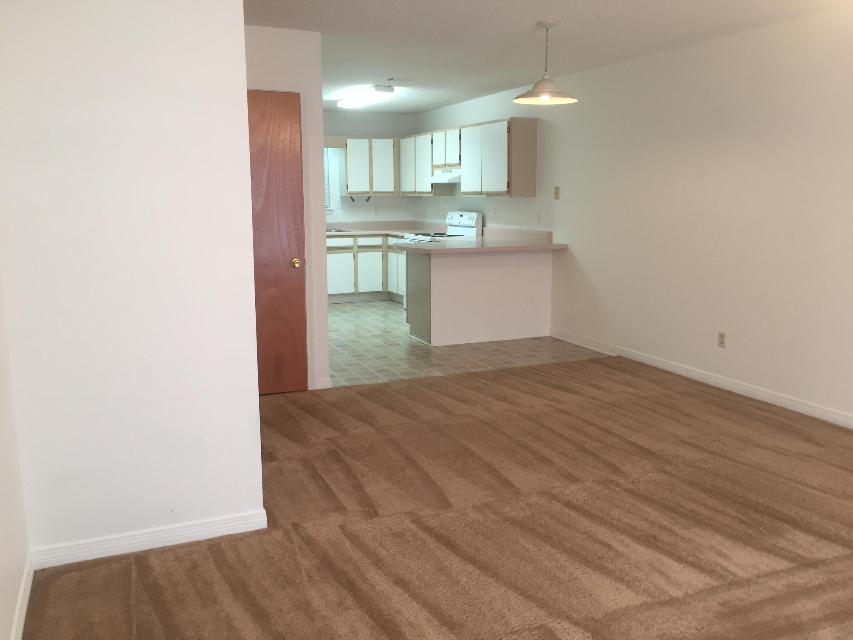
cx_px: 426
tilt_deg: -10.2
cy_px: 320
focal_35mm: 29
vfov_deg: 48.2
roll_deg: -0.5
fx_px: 715
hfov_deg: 61.7
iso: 64
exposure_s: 1/30
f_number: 2.2
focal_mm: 4.15
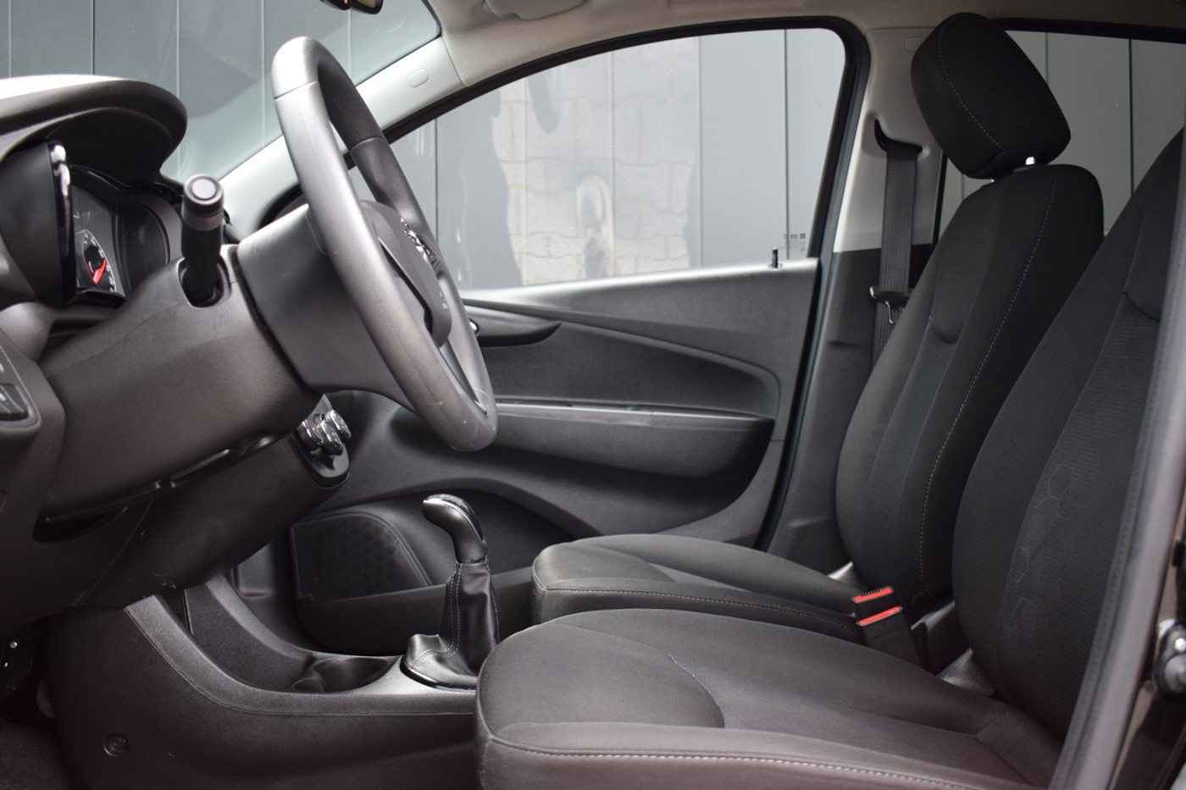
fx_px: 1186
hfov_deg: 53.1
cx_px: 593
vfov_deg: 36.9
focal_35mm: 36
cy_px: 395
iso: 720
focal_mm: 24
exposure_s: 1/60
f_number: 4
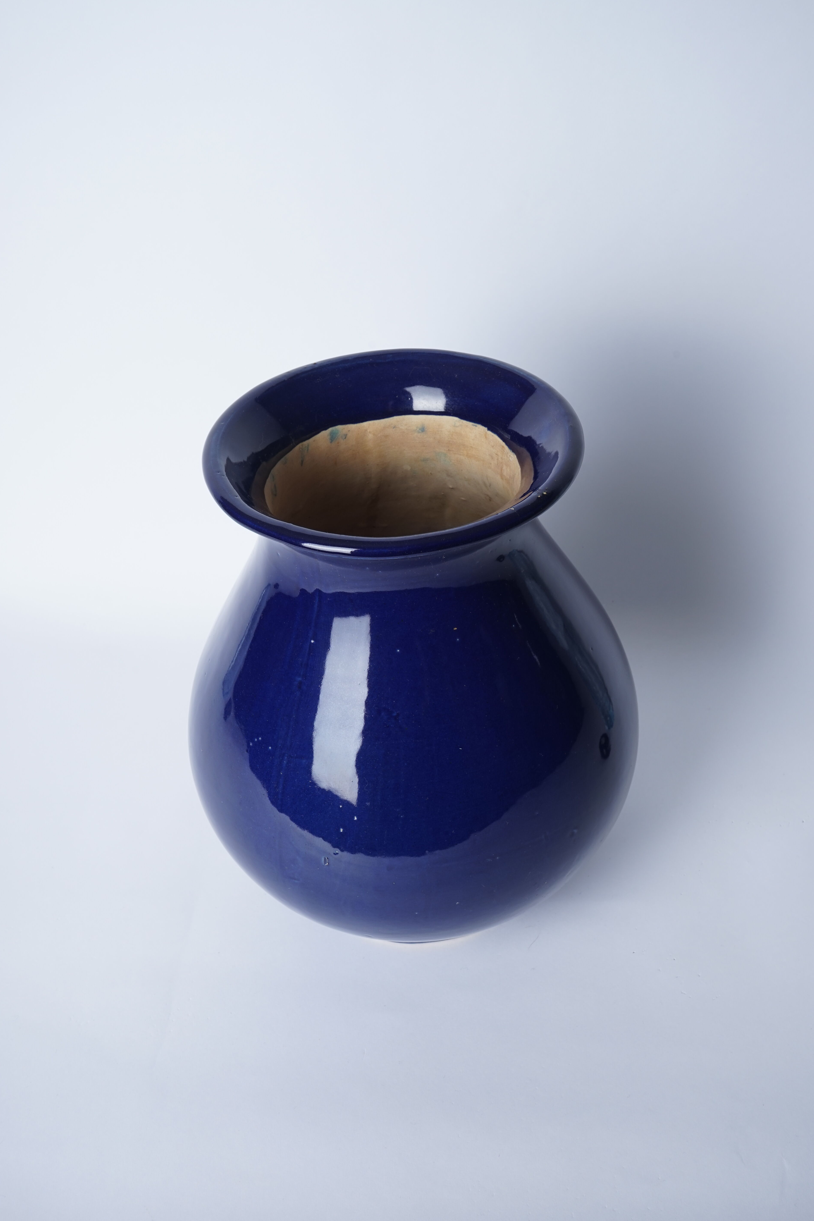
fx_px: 1255
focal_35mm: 37
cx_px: 394
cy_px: 608
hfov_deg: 35.9
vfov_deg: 51.9
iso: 100
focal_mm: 35
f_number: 16
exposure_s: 1/160
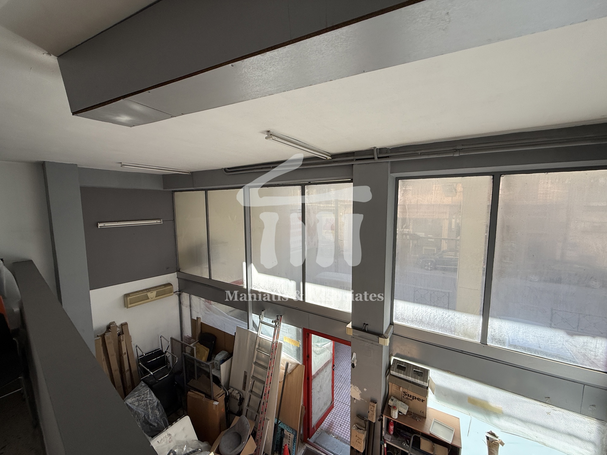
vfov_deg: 85.7
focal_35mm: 14
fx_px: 245
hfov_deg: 102.1
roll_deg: +0.7
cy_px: 228
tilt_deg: -4.9
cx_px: 304
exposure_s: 1/236
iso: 64
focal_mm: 2.22
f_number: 2.2
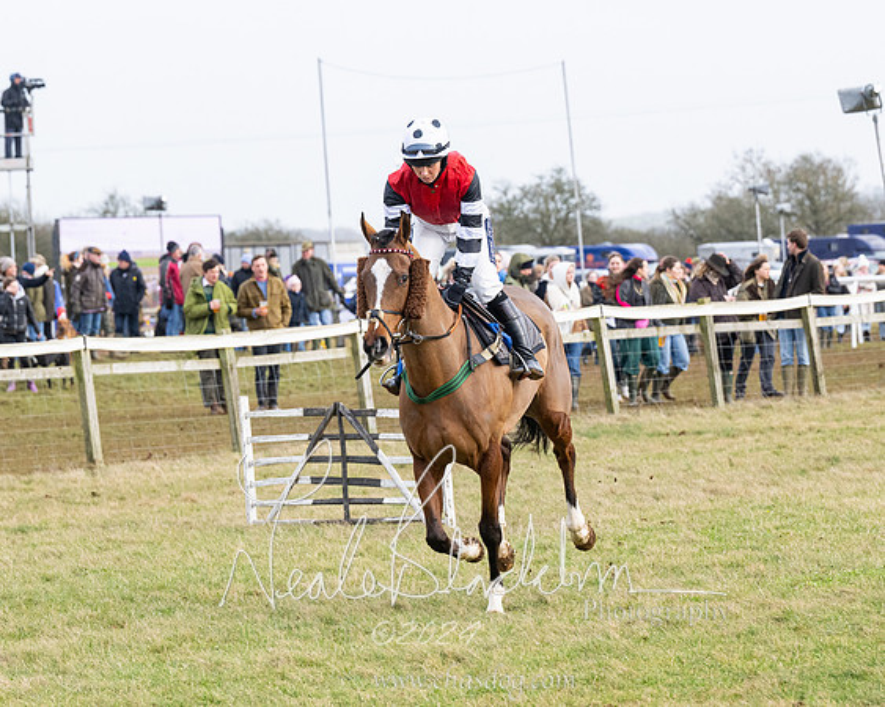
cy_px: 354
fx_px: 5310
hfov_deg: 9.5
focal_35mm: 203
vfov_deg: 7.6
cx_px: 442
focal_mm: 120
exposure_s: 1/1600
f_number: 5
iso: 800
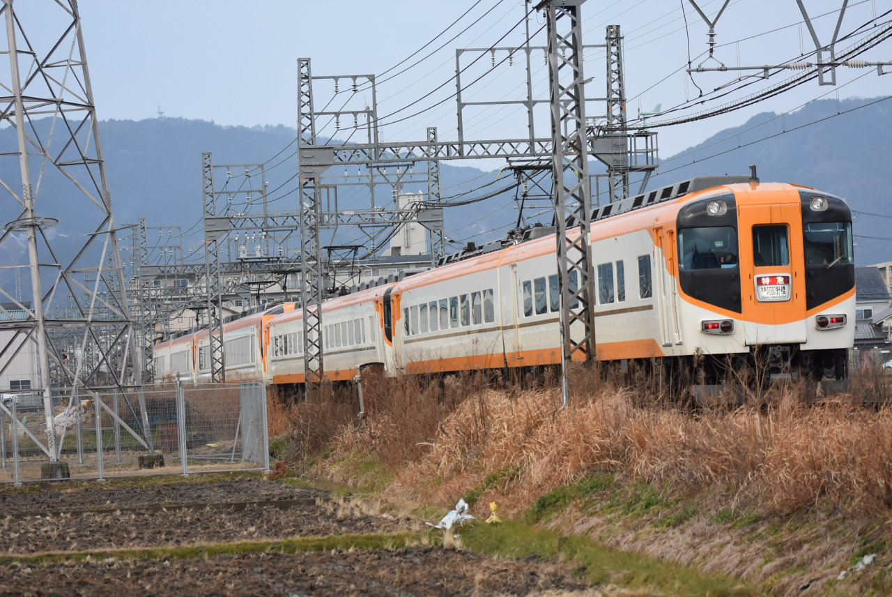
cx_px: 446
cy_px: 298
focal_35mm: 158
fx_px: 3906
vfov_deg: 8.7
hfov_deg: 13.0
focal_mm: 105
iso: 800
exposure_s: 1/800
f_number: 3.2
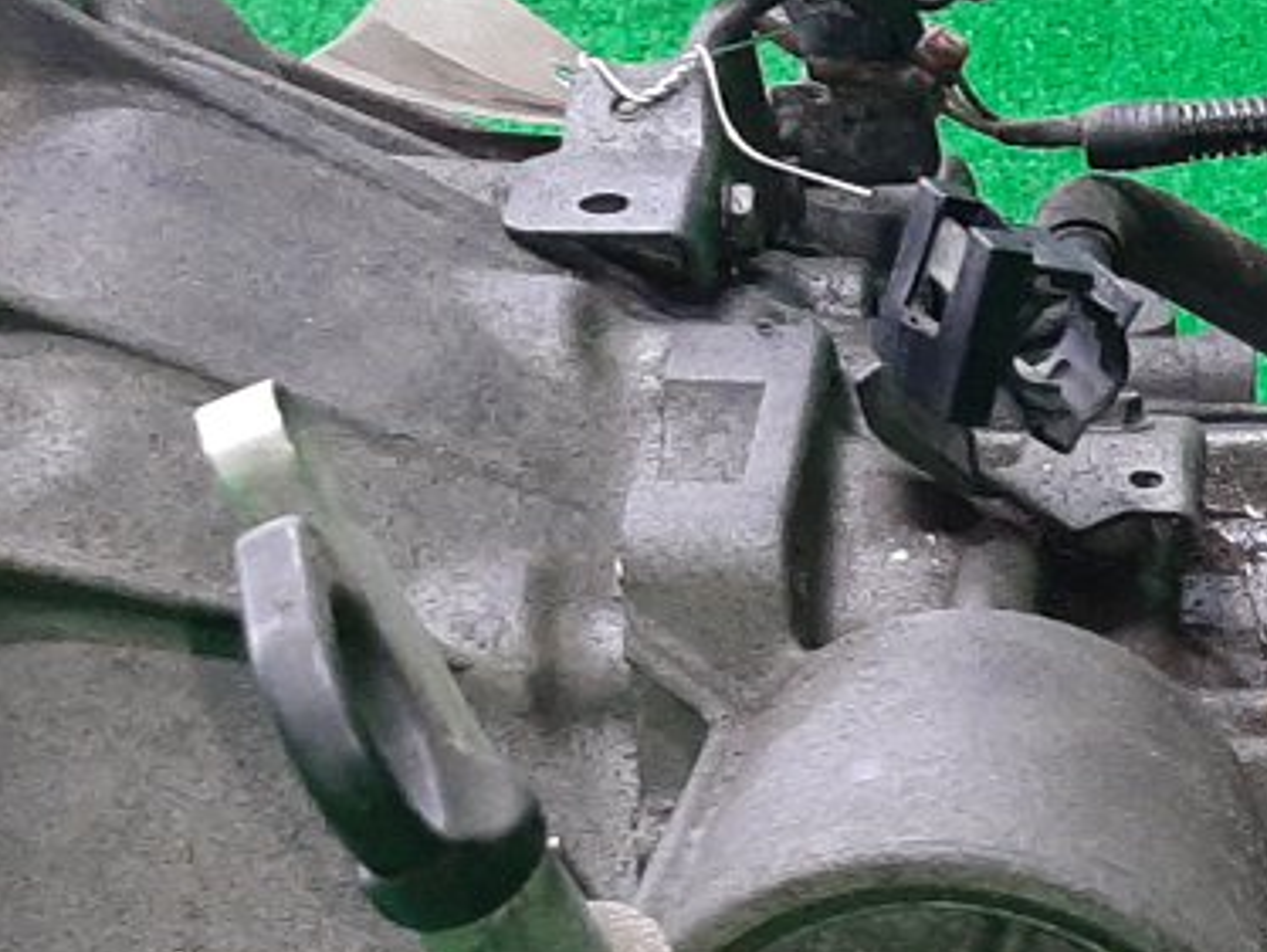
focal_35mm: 100
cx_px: 1558
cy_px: 1582
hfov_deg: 18.5
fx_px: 3663
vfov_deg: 13.6
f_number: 1.7
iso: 213
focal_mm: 3.93
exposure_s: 1/50
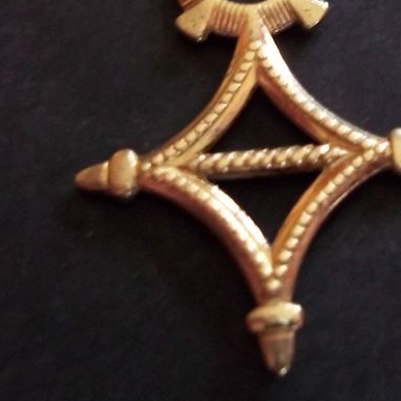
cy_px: 26
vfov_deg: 23.0
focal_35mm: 73
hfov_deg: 23.4
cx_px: 306
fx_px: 957
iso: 320
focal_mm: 5.7
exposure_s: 1/8
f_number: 2.9
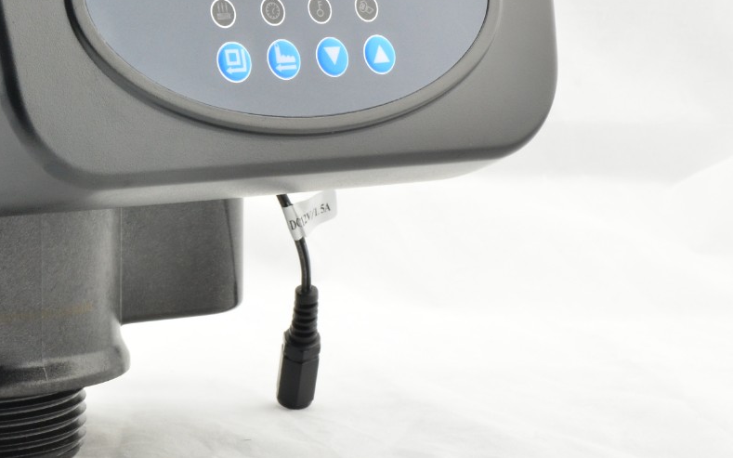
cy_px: 137
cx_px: 101
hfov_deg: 15.9
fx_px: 2597
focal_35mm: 130
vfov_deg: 10.1
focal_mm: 42
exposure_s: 1/10
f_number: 22
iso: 400
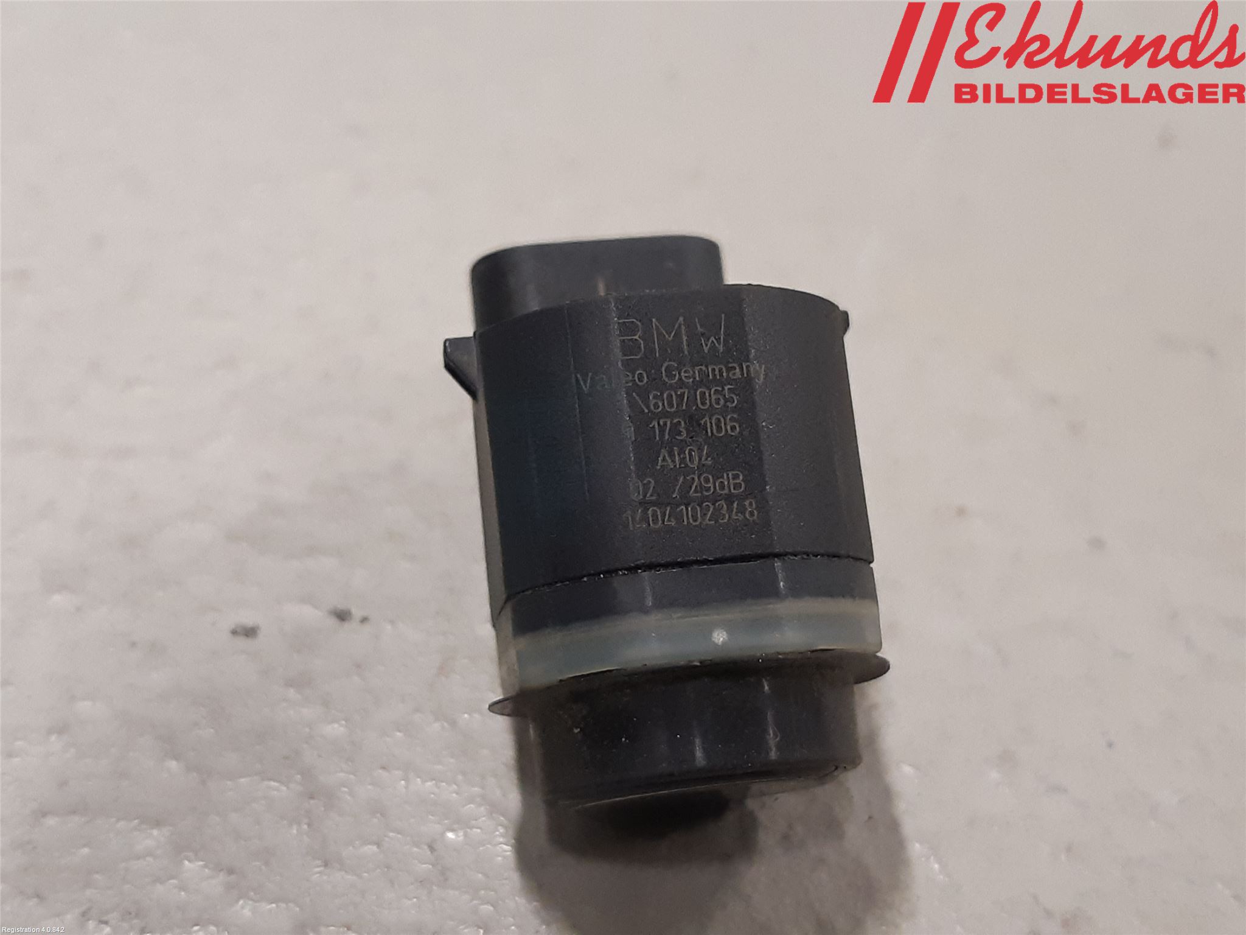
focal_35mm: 26
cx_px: 623
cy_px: 468
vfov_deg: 53.1
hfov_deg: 67.3
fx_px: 936
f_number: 1.7
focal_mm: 3.93
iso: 200
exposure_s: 1/50
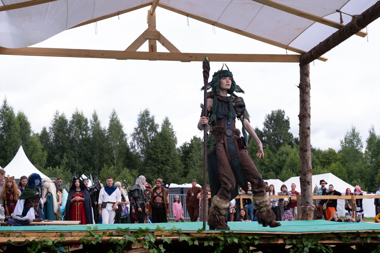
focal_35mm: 51
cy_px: 126
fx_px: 538
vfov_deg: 26.5
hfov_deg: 38.9
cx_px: 190
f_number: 4
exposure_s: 1/1250
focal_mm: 34.2
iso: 320
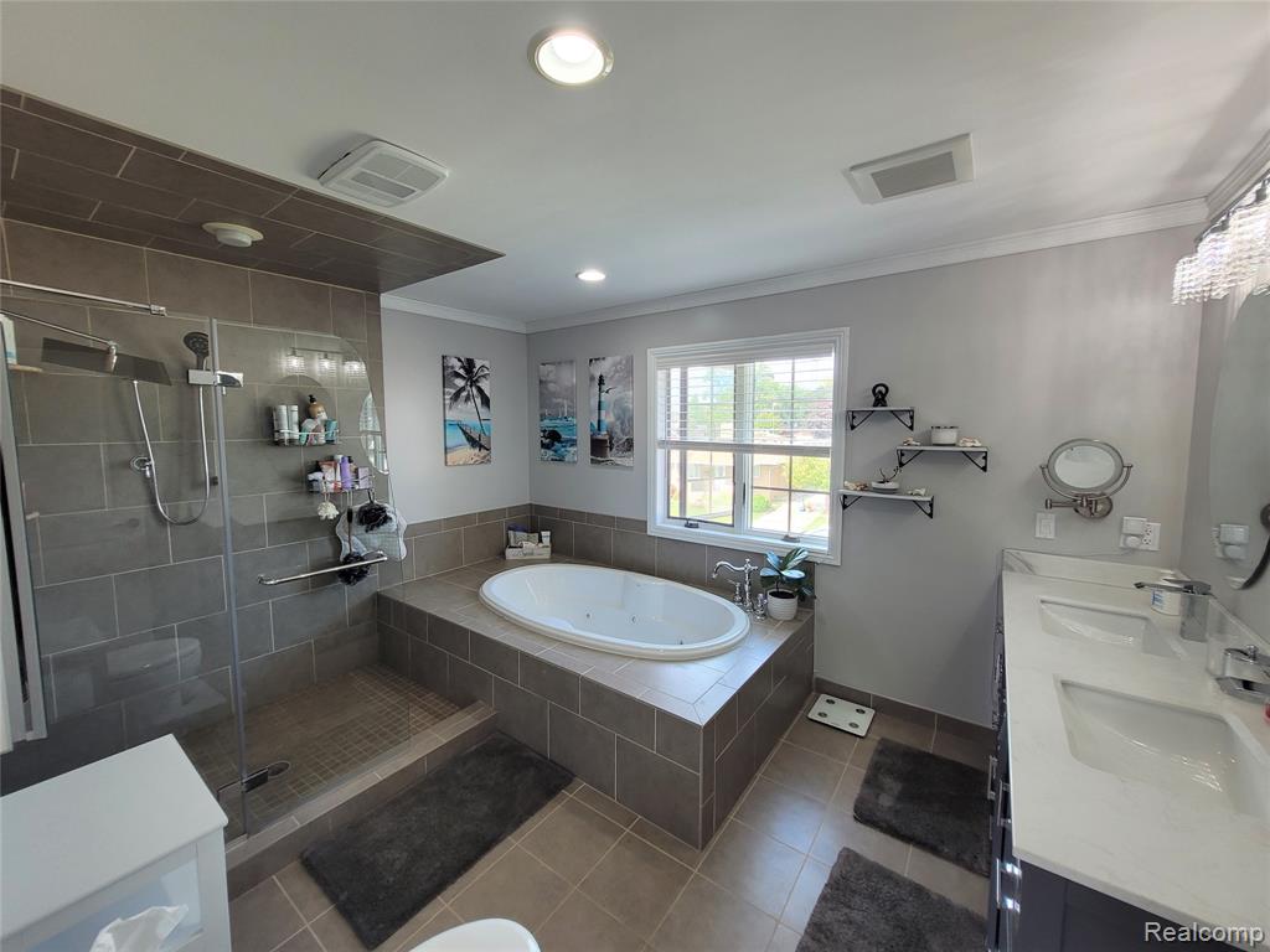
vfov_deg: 89.9
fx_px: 477
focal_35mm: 13
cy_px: 476
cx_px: 635
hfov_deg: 106.2
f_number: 2.2
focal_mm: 1.74
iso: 64
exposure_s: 1/60
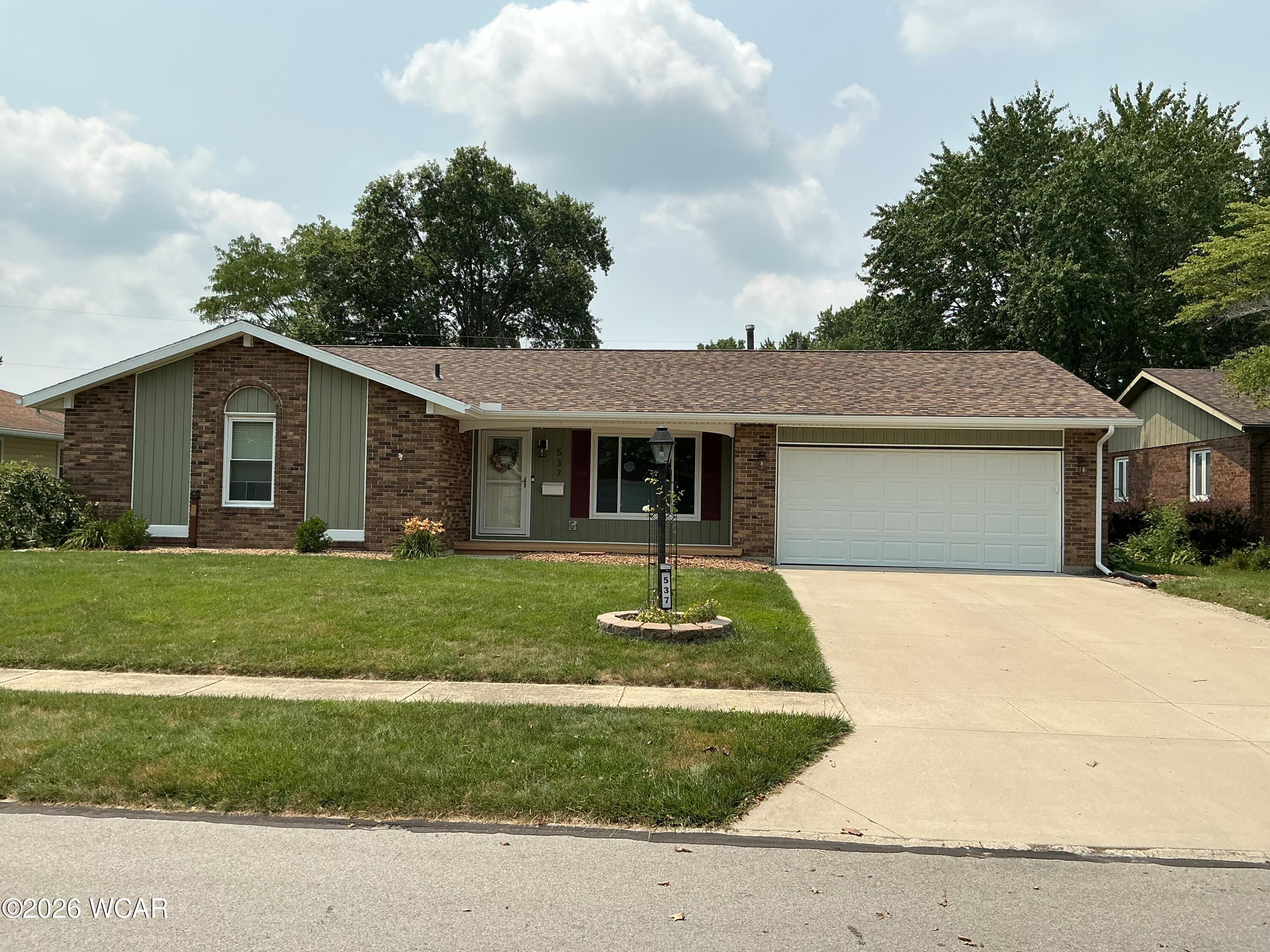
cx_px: 635
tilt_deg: -0.1
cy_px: 476
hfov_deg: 61.7
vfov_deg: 48.2
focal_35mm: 29
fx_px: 1064
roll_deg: -0.6
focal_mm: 3
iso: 25
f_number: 1.8
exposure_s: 1/2801
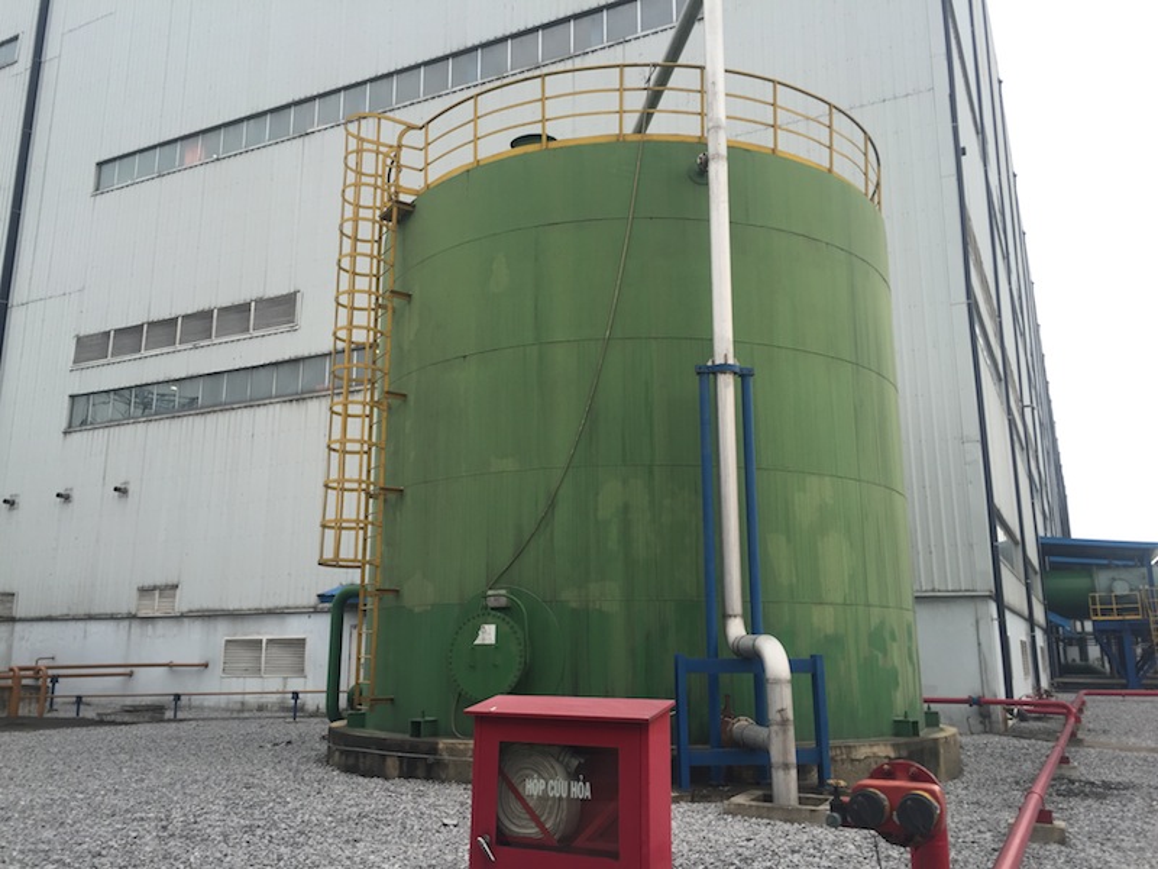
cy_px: 434
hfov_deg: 61.7
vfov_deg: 48.2
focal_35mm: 29
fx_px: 970
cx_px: 579
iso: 32
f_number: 2.2
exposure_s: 1/120
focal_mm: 4.15
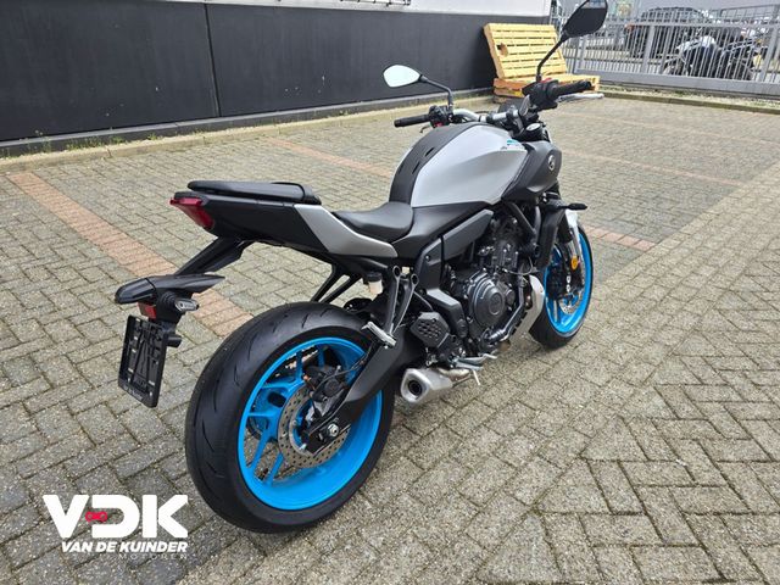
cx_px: 390
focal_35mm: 23
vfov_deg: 58.9
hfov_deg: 73.9
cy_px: 292
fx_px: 518
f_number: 1.7
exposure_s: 1/180
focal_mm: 6.3
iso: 12
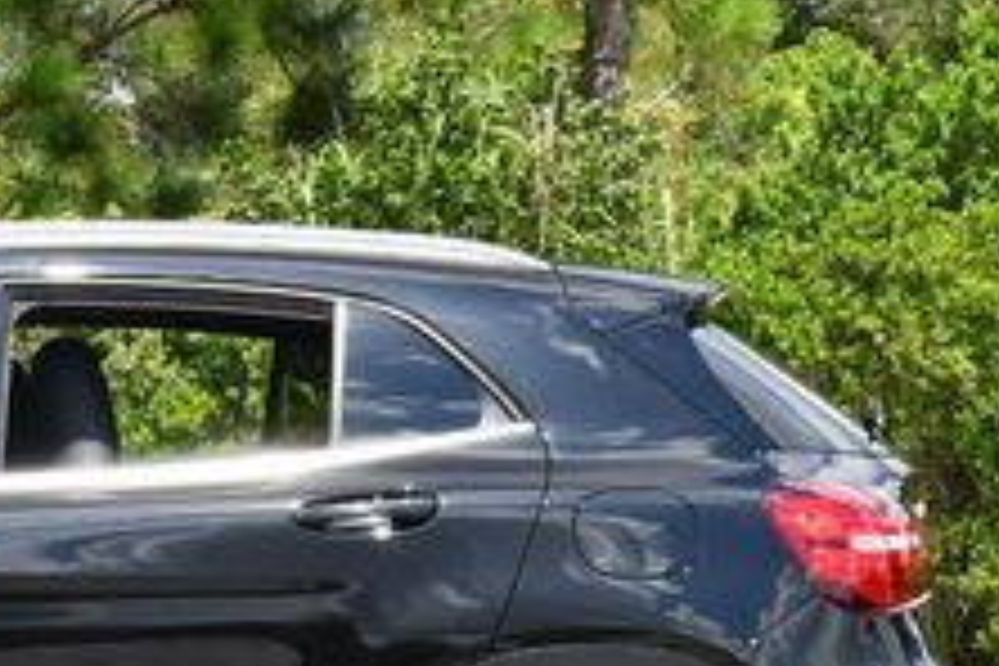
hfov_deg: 10.3
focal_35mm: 196
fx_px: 5439
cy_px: 436
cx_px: -279
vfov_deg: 7.0
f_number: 8
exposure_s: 1/250
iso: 180
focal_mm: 34
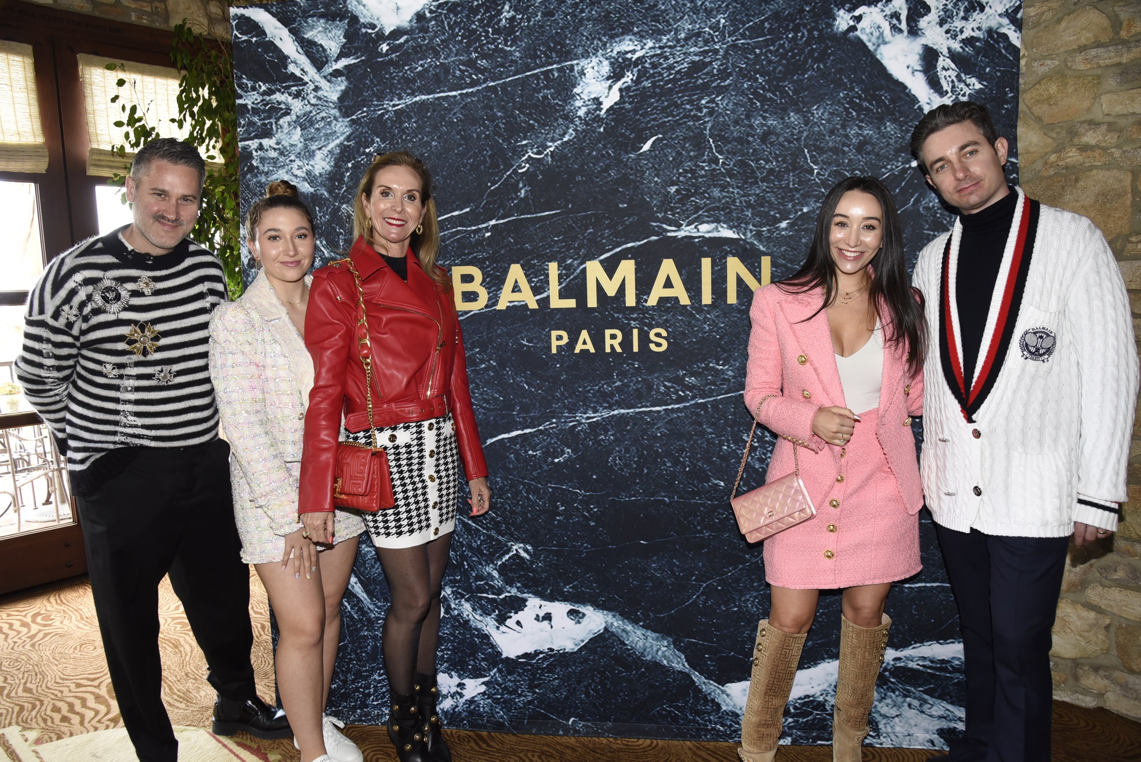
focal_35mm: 24
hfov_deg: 73.7
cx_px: 570
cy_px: 381
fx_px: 761
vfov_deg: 53.2
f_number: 8
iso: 1250
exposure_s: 1/60
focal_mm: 24
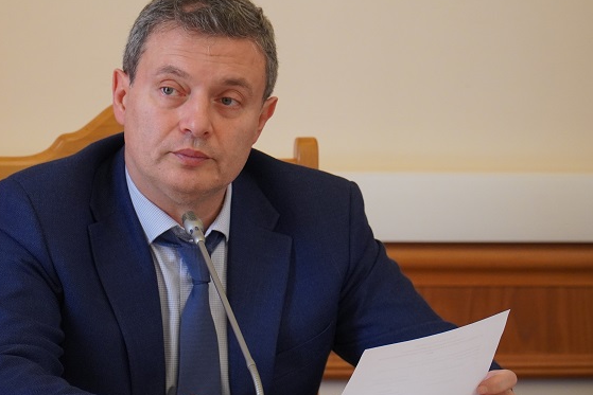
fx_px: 3621
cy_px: 211
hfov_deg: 9.4
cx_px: 281
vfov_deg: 6.3
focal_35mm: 220
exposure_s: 1/160
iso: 1250
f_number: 4
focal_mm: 91
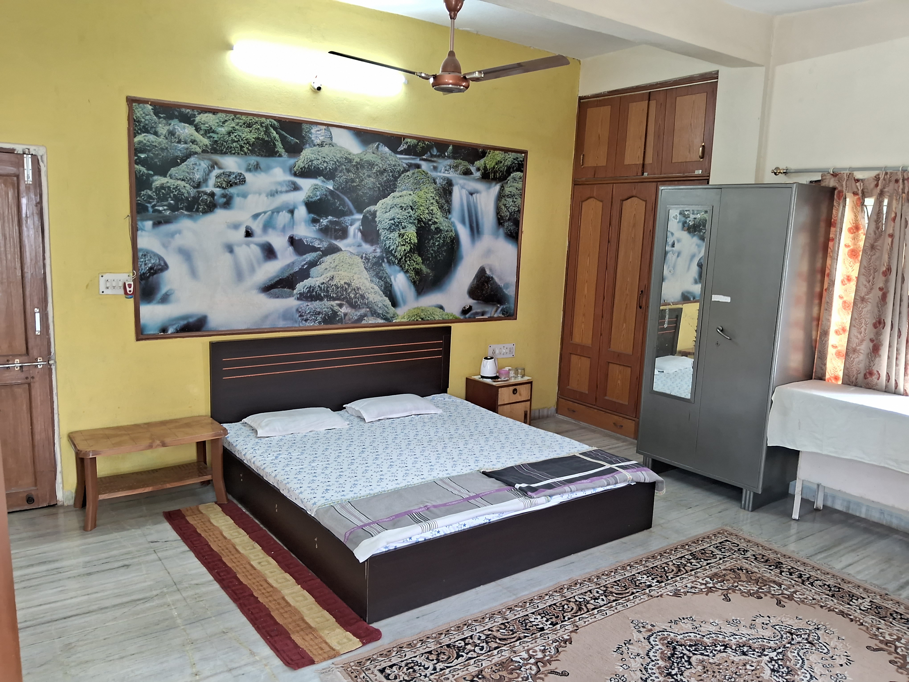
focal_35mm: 26
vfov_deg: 53.1
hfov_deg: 67.3
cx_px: 454
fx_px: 683
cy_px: 341
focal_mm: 3.98
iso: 320
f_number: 1.8
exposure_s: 1/50
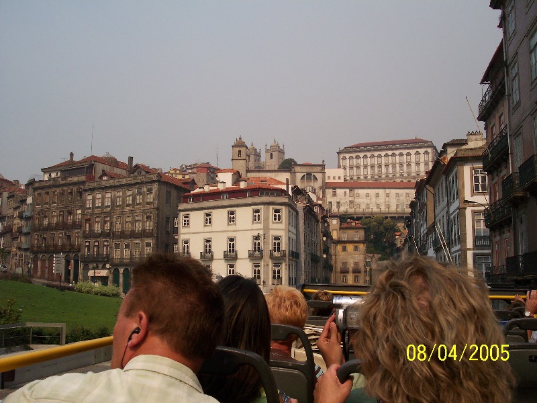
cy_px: 202
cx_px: 268
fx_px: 589
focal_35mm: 38
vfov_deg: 37.7
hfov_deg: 49.0
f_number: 4.8
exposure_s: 1/700
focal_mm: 8
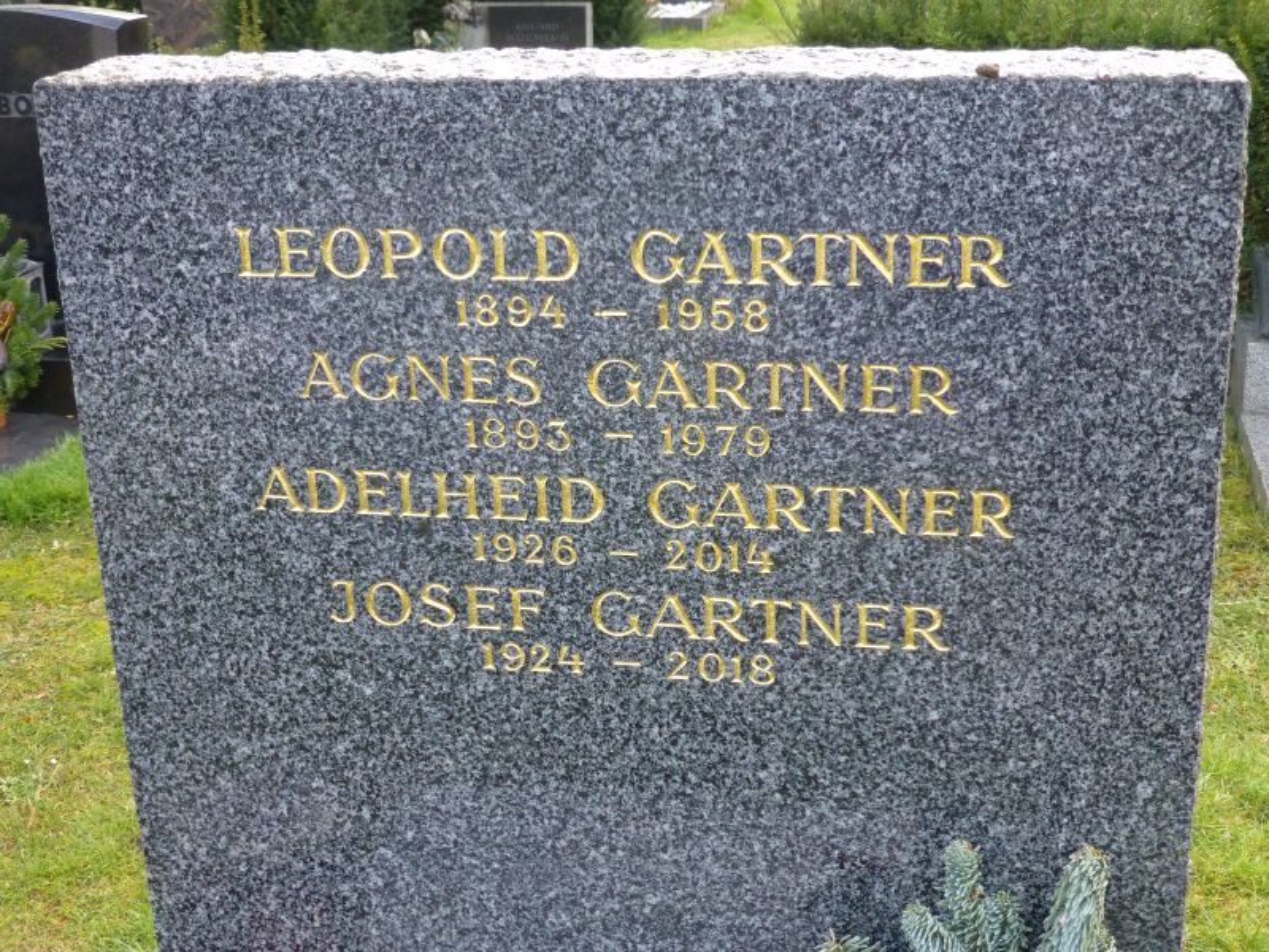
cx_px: 634
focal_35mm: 51
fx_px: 1870
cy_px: 476
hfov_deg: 37.5
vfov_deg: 28.6
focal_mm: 9
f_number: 4.4
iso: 320
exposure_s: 1/125
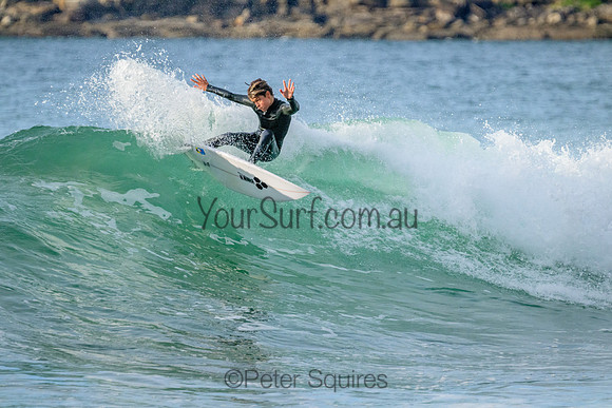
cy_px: 204
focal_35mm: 630
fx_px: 10712
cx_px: 306
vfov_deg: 2.2
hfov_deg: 3.3
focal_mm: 630
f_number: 11
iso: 4000
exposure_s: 1/1250
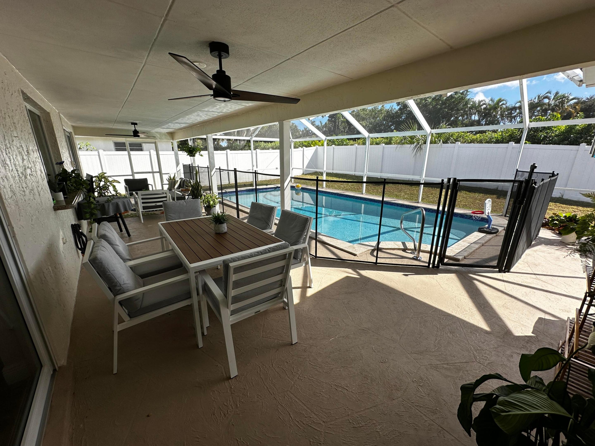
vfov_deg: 85.7
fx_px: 241
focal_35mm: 14
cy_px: 223
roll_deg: +0.4
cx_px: 298
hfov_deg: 102.1
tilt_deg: -16.0
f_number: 2.2
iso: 40
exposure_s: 1/779
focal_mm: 2.22
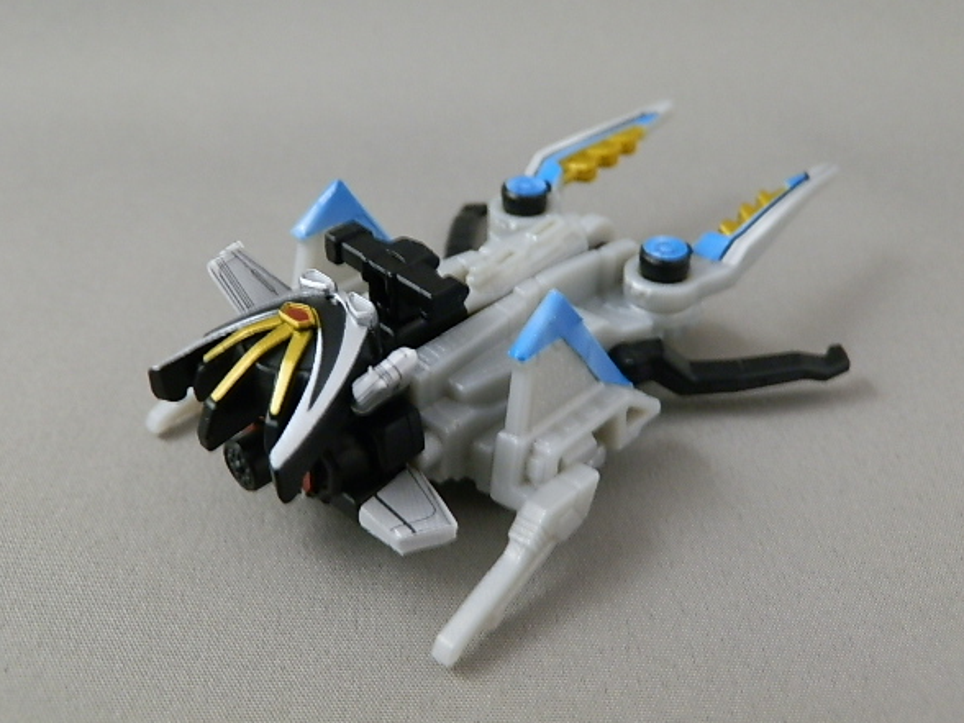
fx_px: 1030
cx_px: 489
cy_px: 334
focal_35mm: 37
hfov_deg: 50.1
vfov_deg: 38.6
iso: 200
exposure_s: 1/8
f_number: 3.5
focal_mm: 6.17
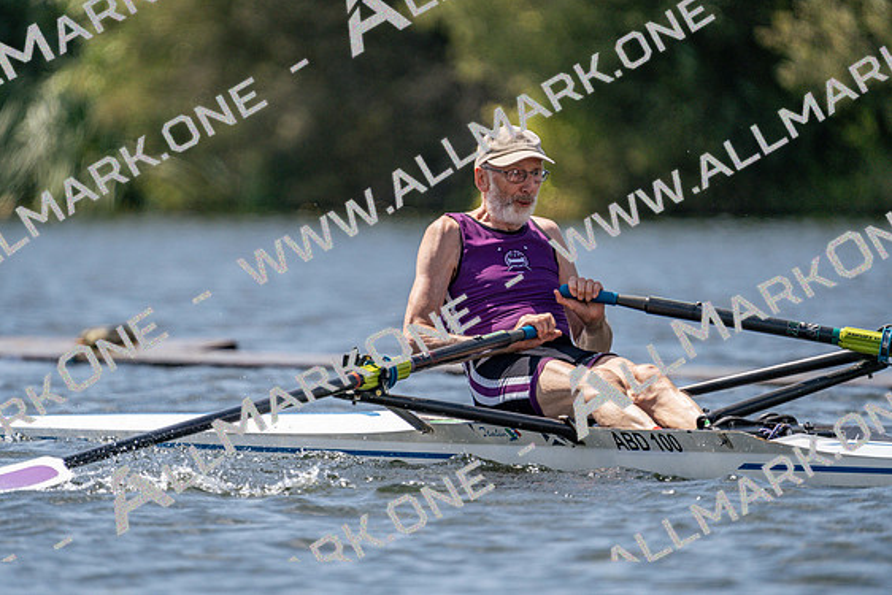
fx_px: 15340
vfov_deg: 2.2
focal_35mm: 619
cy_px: 290
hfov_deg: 3.3
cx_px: 433
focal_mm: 600
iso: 320
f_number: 6.3
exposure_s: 1/2000
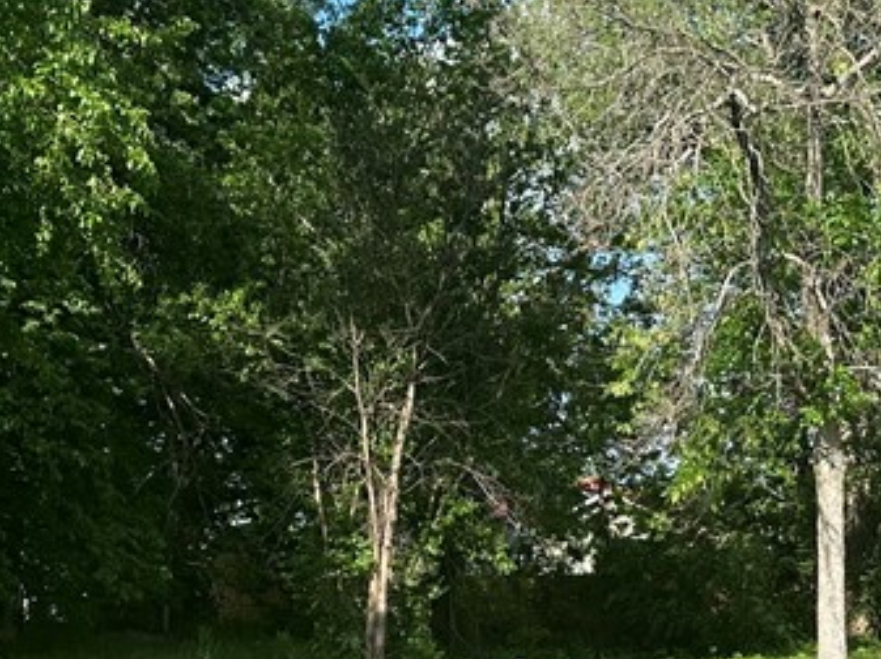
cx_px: 528
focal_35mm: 73
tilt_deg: +2.4
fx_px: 1856
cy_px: 476
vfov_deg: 20.0
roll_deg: -0.4
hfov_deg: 26.6
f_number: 1.78
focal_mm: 6.86
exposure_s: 1/2591
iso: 80
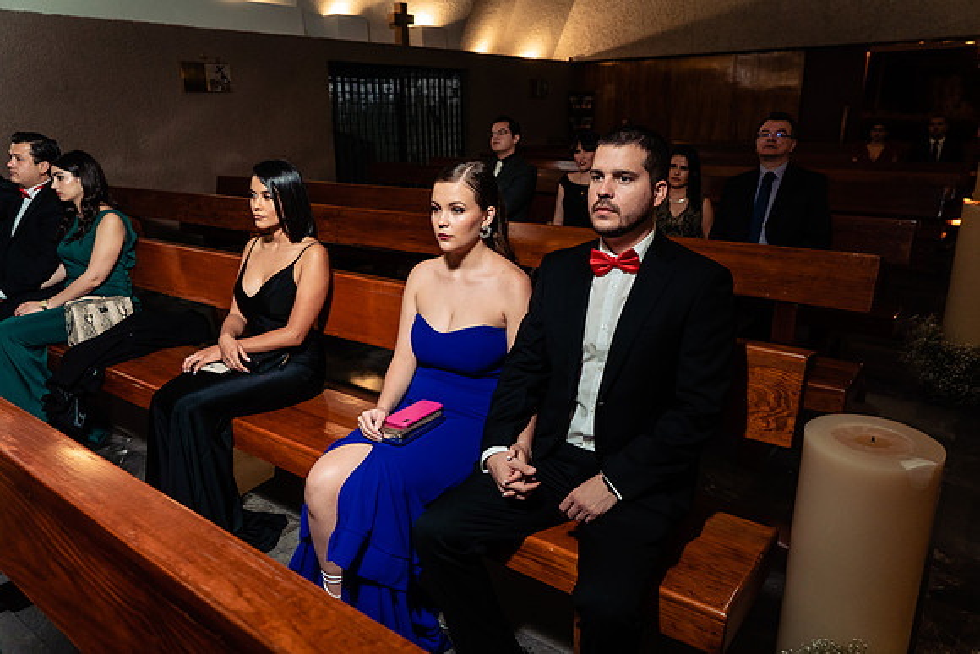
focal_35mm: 25
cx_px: 490
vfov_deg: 51.3
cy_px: 327
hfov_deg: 71.5
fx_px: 681
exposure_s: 1/160
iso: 1250
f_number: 4
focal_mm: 25
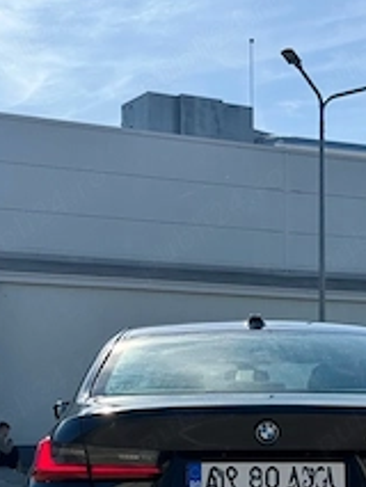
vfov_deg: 21.3
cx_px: 256
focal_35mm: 90
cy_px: 428
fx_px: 1268
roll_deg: +0.3
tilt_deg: +0.6
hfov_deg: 16.4
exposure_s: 1/4587
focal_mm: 6.76
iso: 100
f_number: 1.78
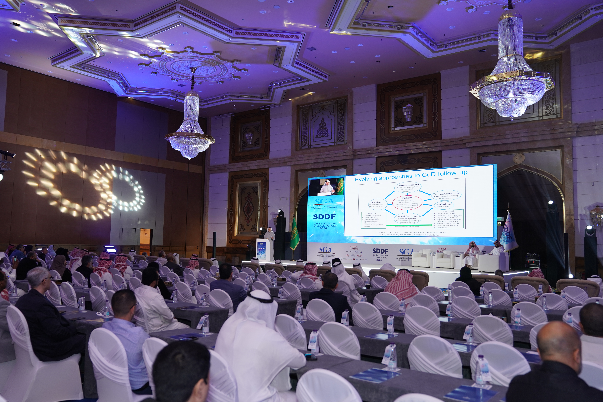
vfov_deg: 45.0
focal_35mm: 29
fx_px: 486
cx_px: 302
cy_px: 201
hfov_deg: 63.7
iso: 800
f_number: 3.2
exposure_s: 1/125
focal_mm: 29
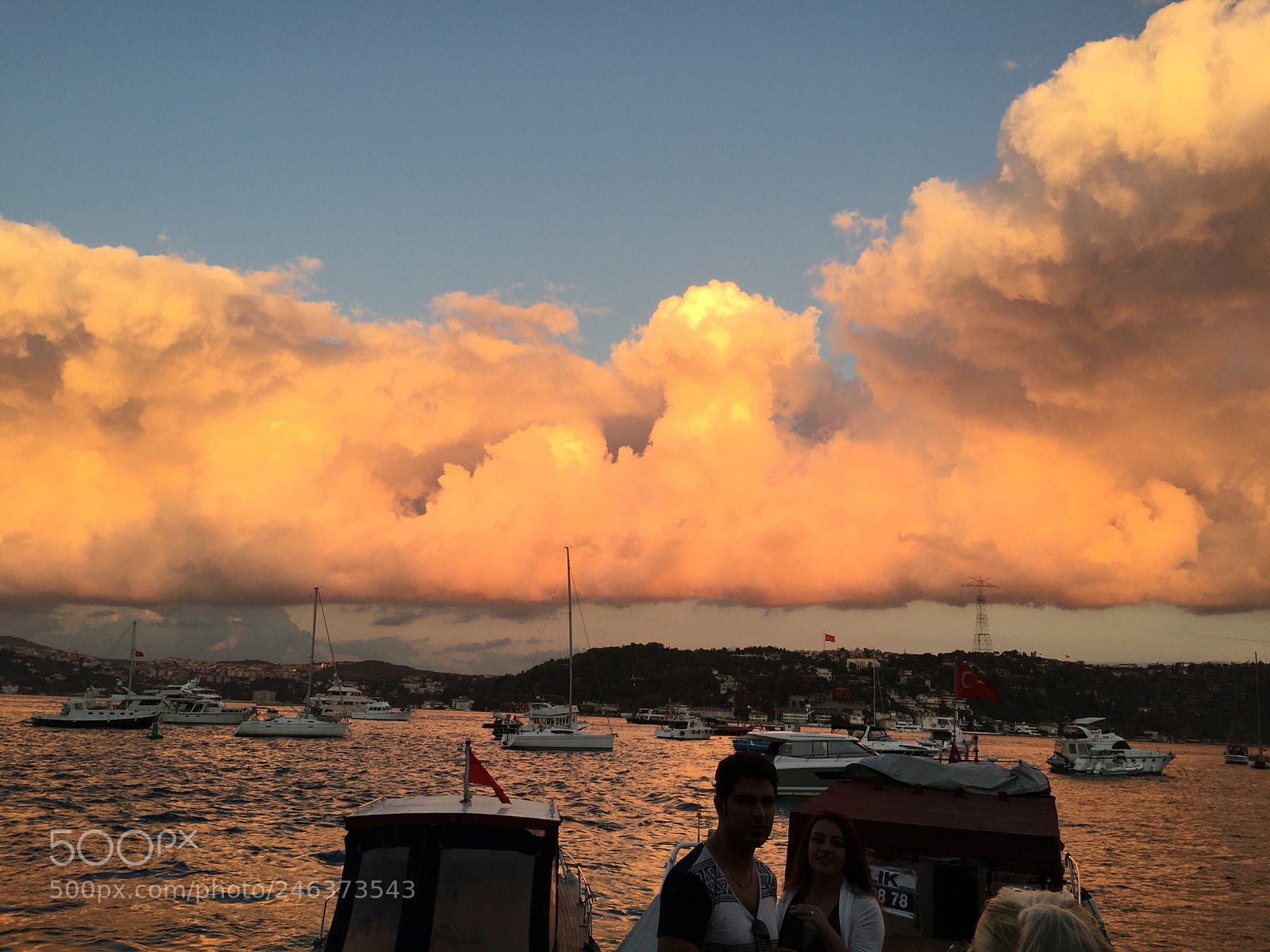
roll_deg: -4.2
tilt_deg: +11.6
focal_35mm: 29
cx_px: 635
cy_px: 476
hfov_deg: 61.7
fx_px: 1064
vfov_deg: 48.2
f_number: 2.2
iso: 32
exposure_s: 1/293
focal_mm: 4.15
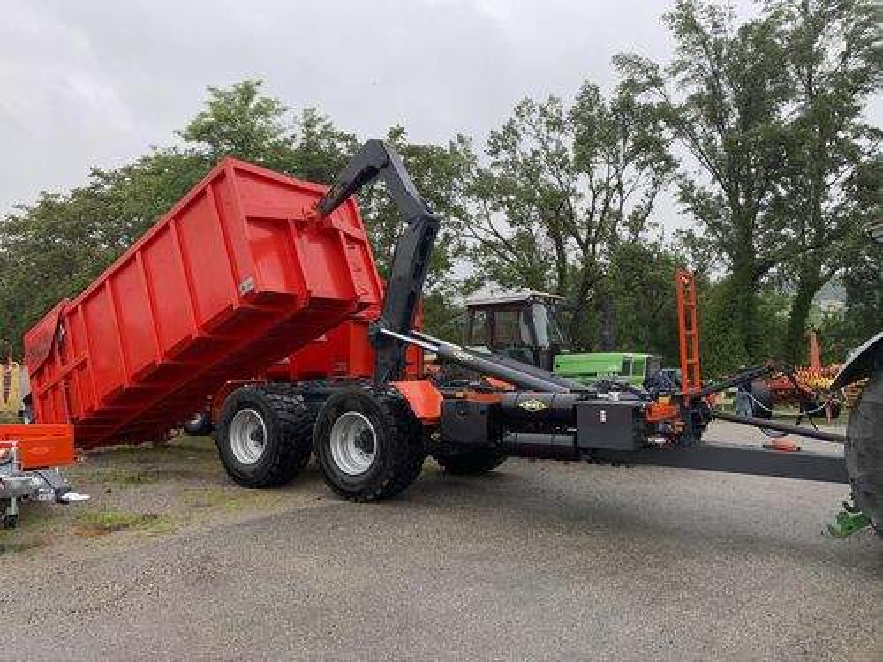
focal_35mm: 26
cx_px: 442
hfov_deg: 67.3
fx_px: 663
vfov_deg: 53.1
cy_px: 331
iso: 25
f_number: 1.8
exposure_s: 1/273
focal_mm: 4.25
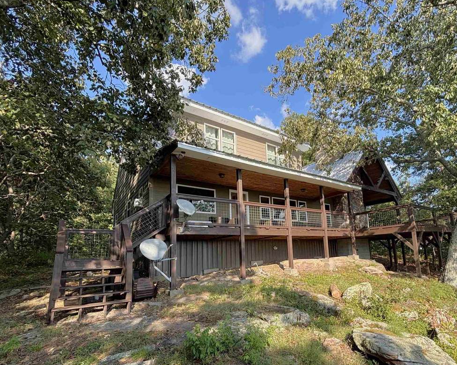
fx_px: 243
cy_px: 221
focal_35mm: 18
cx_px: 270
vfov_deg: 72.9
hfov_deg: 85.5
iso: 25
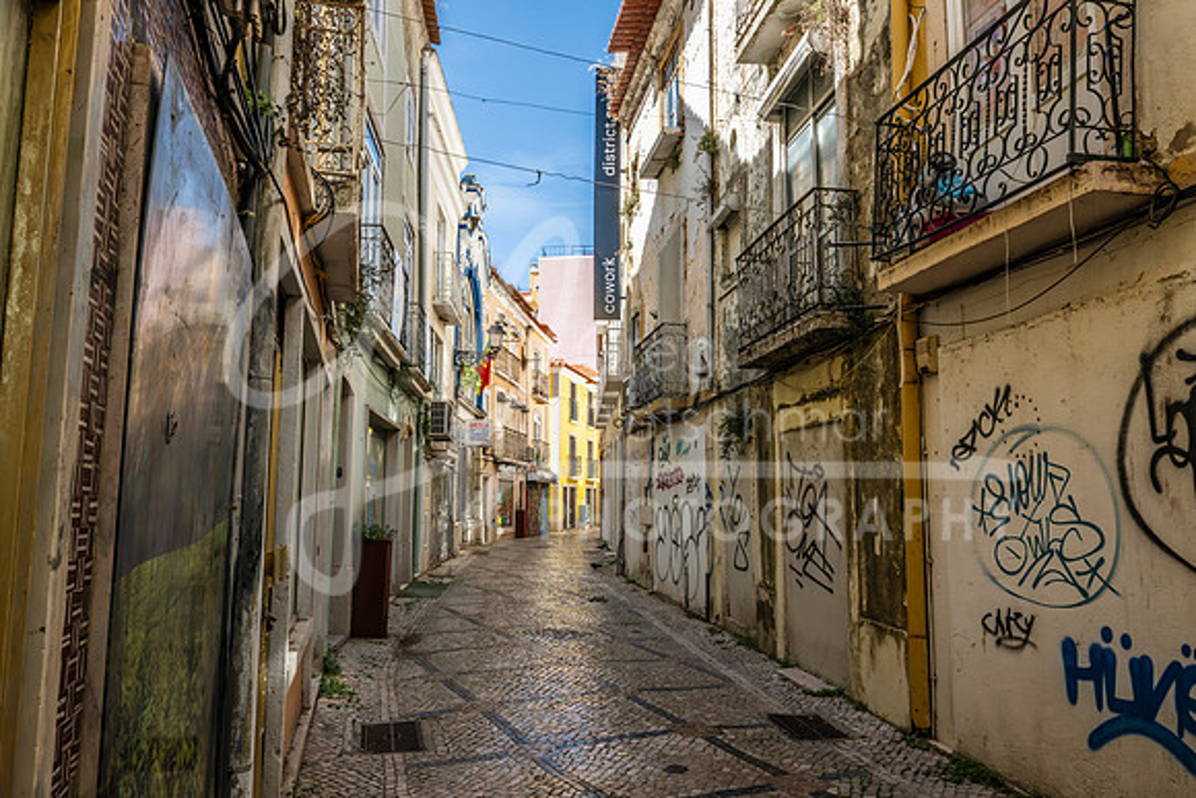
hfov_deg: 68.4
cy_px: 399
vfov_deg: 48.8
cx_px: 598
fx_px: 881
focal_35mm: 26
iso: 2000
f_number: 22
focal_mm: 26.5
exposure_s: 1/320
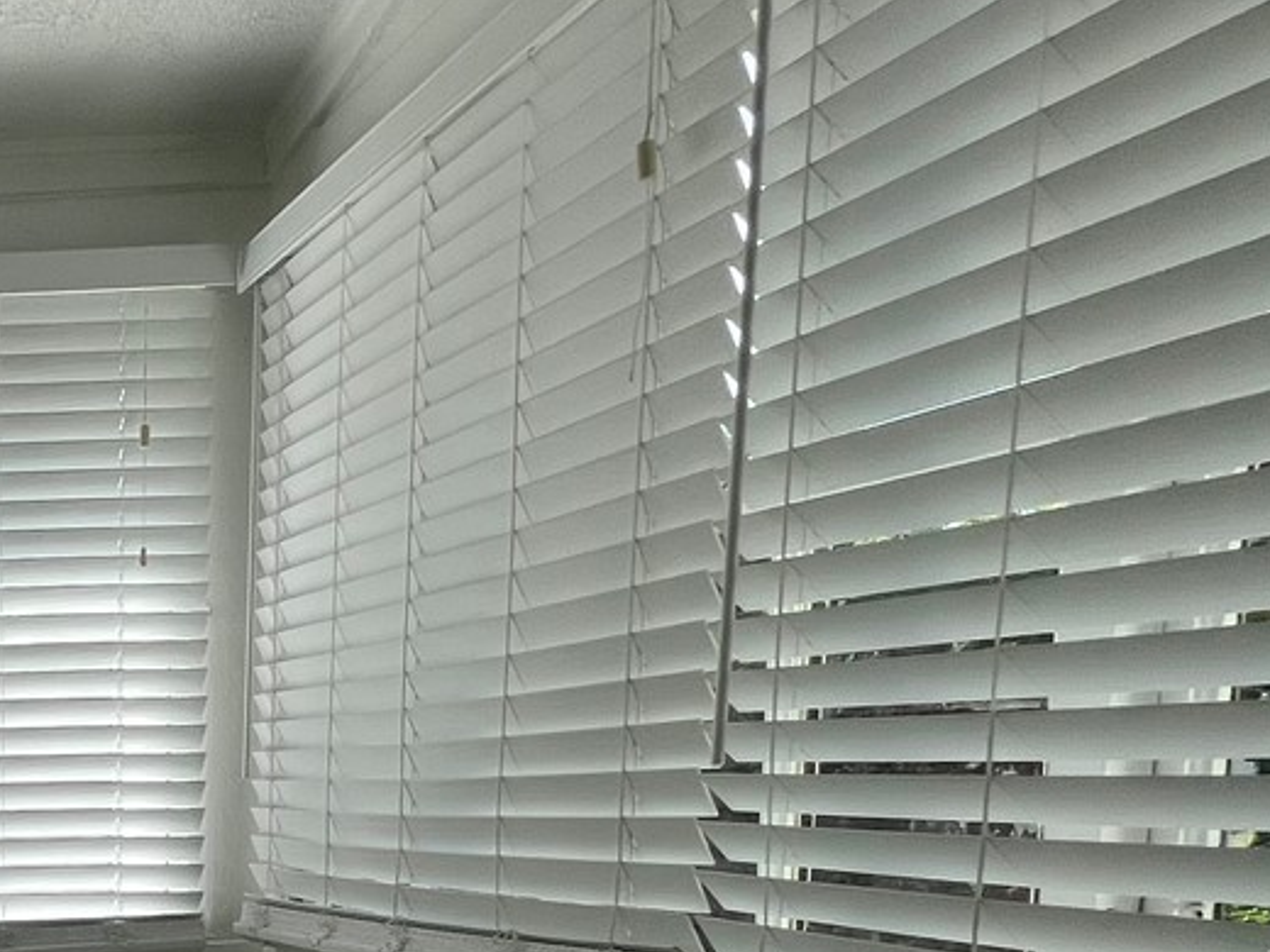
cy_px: 964
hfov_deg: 32.3
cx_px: -459
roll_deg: +1.9
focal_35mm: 40
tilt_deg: -6.7
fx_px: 1468
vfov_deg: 32.8
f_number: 1.8
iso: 32
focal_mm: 1.57
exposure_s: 1/1096
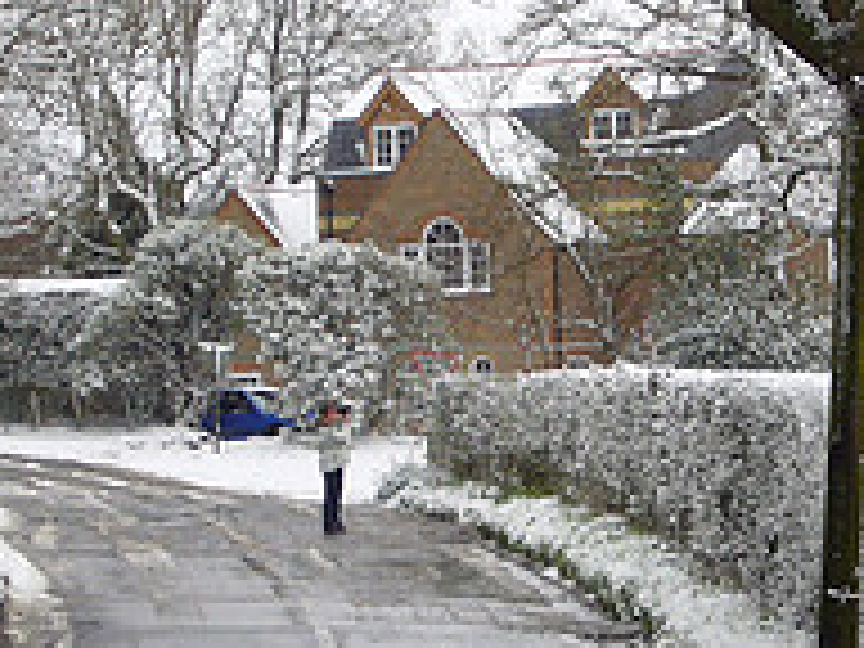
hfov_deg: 9.0
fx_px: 5491
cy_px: 506
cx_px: 616
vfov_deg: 6.7
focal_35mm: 220
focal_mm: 12
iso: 80
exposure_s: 1/320
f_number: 4.5
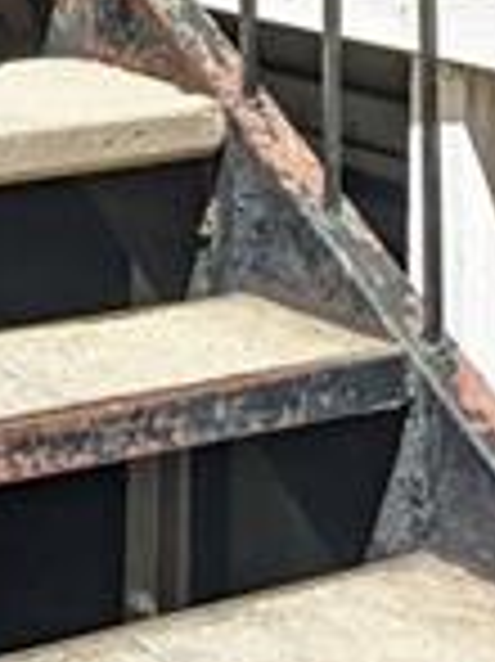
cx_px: 315
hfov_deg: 10.5
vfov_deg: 12.4
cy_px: -635
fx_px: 2692
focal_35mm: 141
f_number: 1.73
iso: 57
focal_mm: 4.38
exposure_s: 1/1675
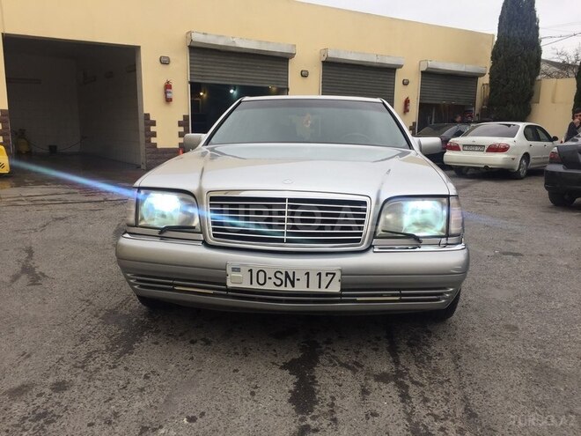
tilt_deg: -12.5
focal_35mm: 29
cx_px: 290
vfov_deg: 48.2
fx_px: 487
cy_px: 218
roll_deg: -0.8
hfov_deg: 61.7
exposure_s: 1/482
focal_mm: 4.15
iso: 32
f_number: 2.2
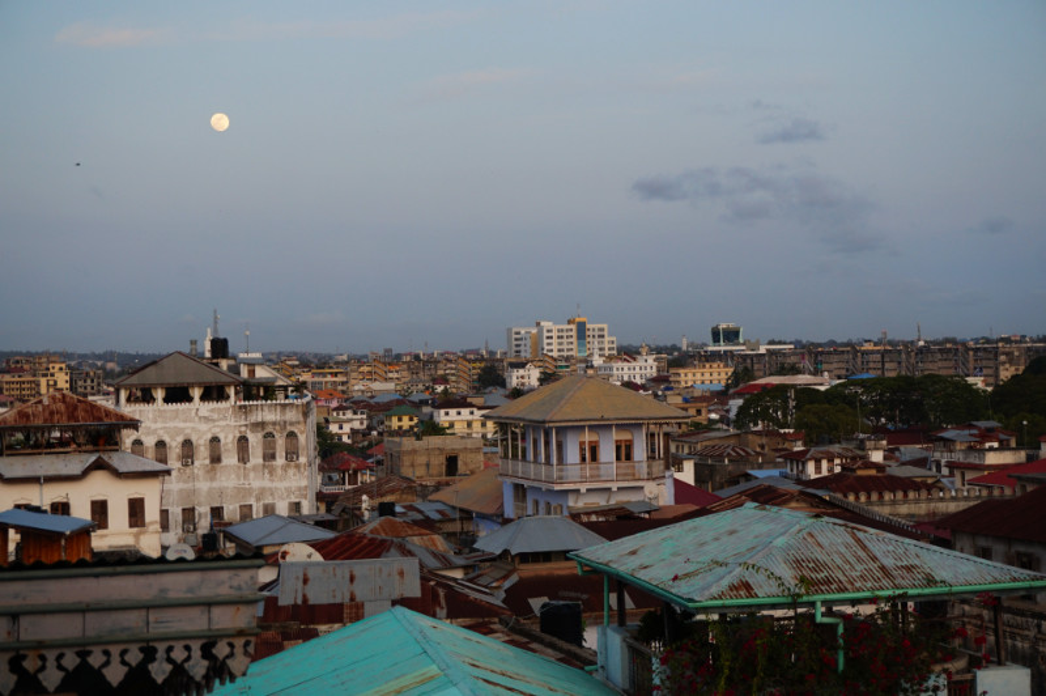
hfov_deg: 33.4
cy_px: 348
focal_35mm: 60
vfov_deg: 22.6
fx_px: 1742
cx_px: 523
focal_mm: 40
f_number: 5.6
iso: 250
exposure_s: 1/80
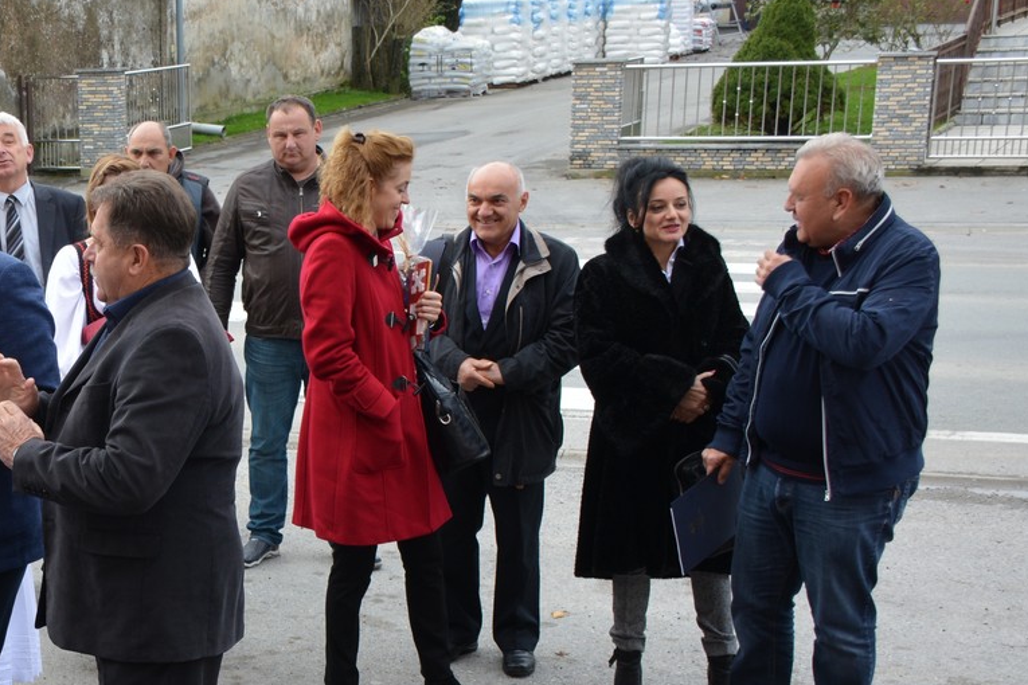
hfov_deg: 27.6
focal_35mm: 69
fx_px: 1970
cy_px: 553
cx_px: 13
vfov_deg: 19.5
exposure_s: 1/160
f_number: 6.3
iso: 200
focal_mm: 22
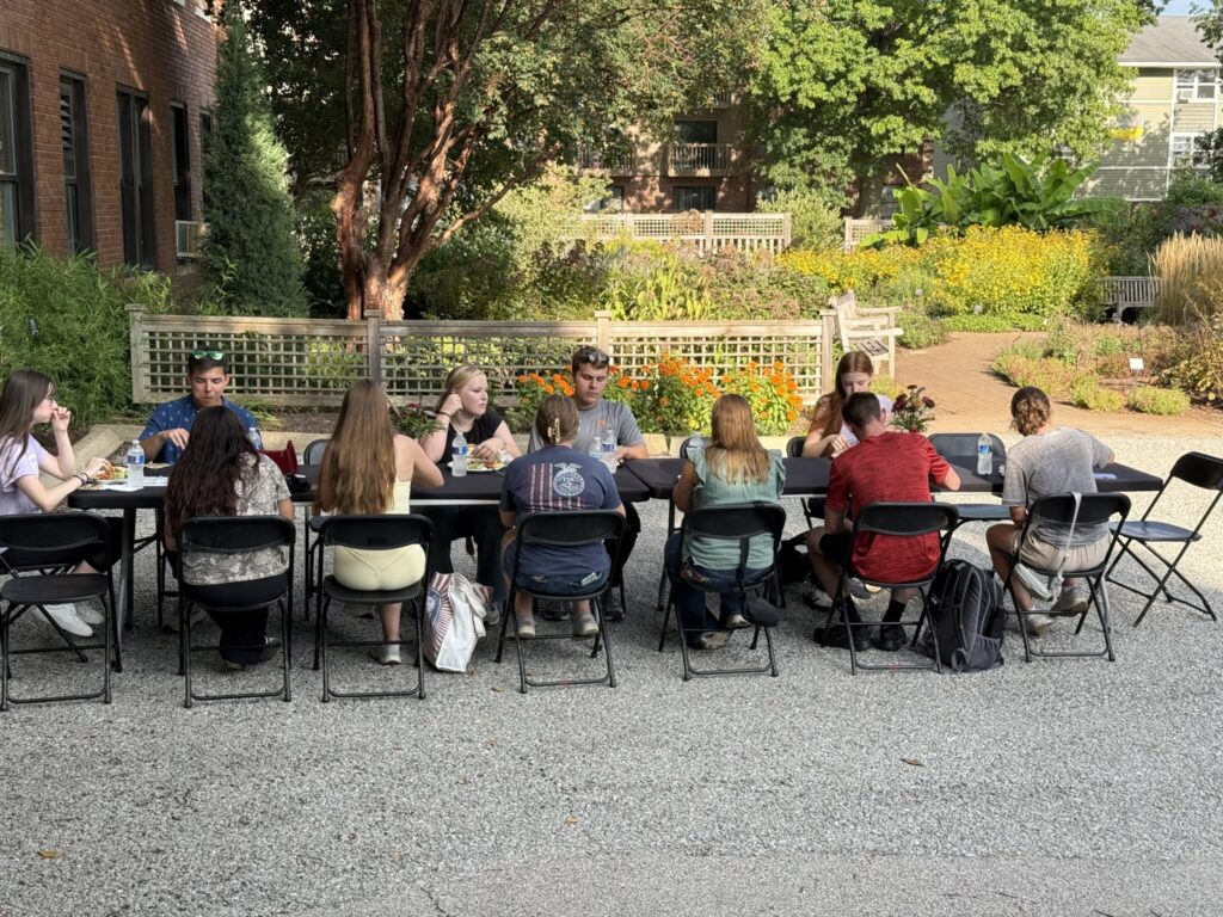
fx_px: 1696
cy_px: 458
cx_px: 612
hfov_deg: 39.7
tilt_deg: -8.5
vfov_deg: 30.3
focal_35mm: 48
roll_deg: +0.5
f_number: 1.78
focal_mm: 6.76
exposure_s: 1/1149
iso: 80
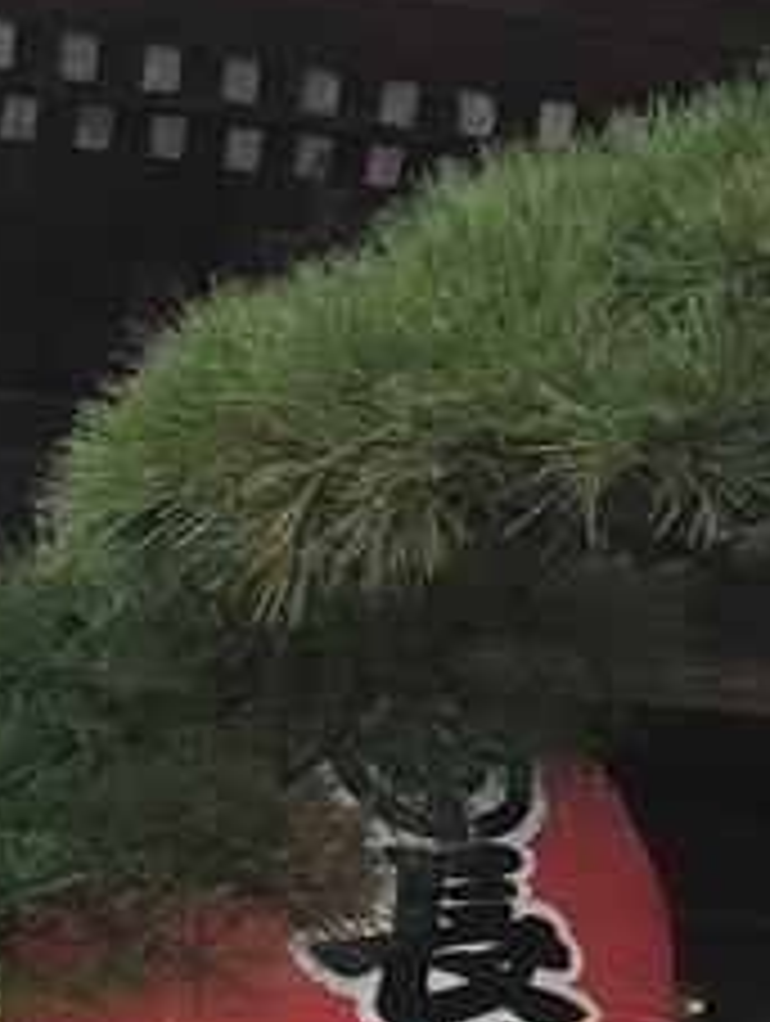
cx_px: 369
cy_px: 837
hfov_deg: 9.7
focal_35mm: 153
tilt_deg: +9.4
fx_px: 4525
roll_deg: -0.3
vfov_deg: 12.8
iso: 25
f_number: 2.2
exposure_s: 1/120
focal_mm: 4.15
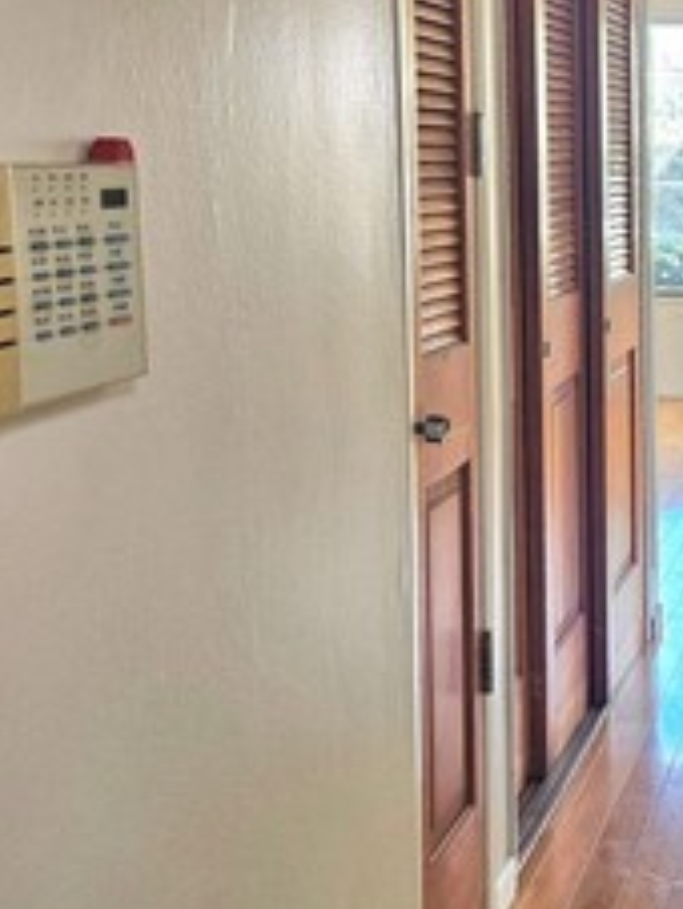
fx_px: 1707
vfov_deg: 29.6
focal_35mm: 65
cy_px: 318
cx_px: 864
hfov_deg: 20.8
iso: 125
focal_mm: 5.4
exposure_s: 1/120
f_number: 1.8
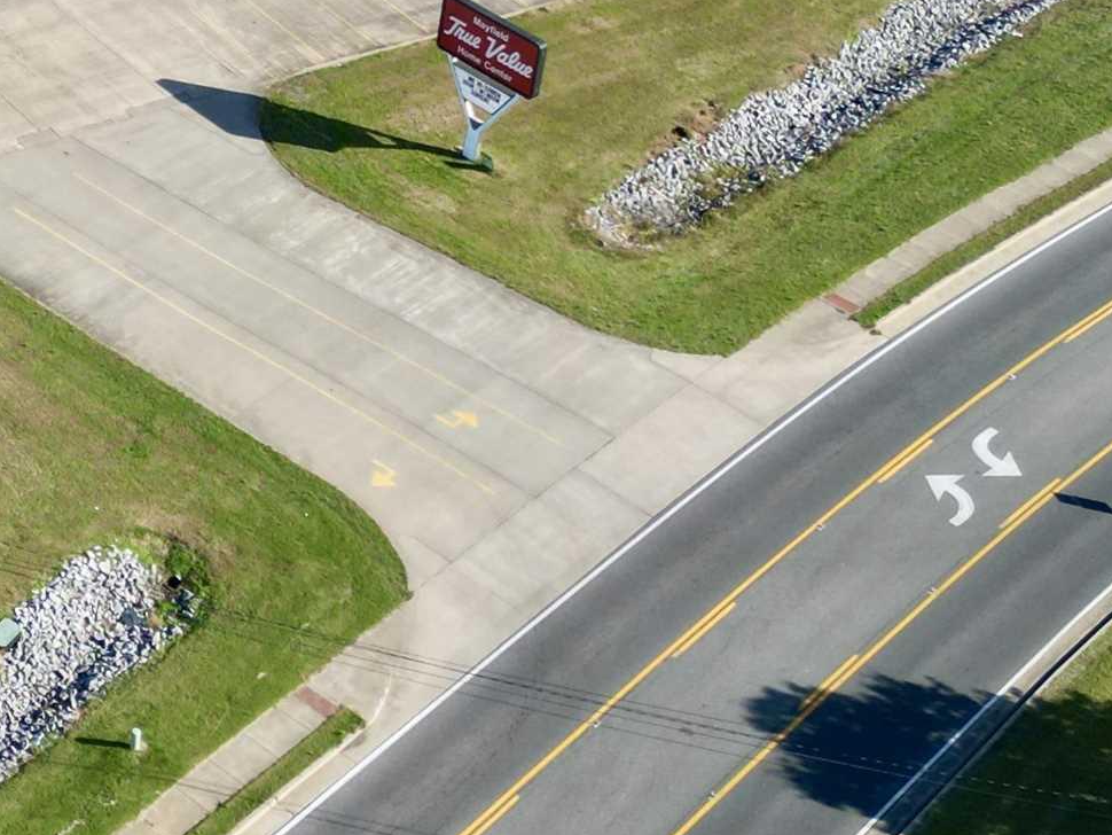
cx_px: -187
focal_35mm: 76
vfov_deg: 19.1
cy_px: 123
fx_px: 2442
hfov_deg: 23.6
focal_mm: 6.72
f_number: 1.7
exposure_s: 1/2000
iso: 120
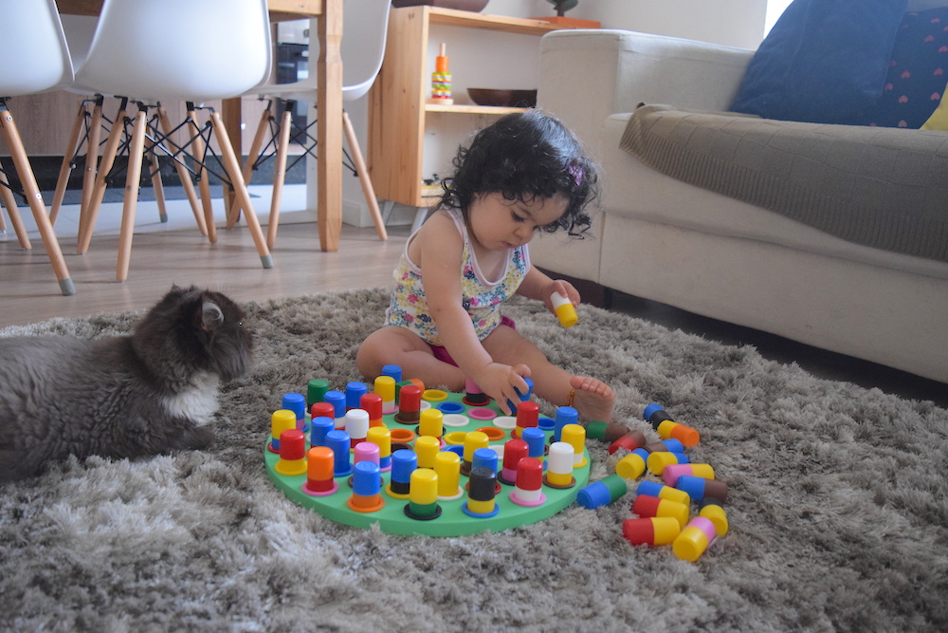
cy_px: 316
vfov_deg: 40.0
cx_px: 474
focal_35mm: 33
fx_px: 869
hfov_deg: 57.2
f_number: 3.8
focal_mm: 22
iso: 3200
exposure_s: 1/125
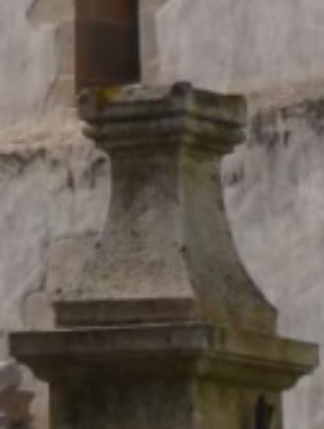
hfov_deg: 4.0
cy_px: -439
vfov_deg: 5.4
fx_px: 4488
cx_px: -638
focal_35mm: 361
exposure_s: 1/500
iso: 100
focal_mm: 12.5
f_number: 6.3
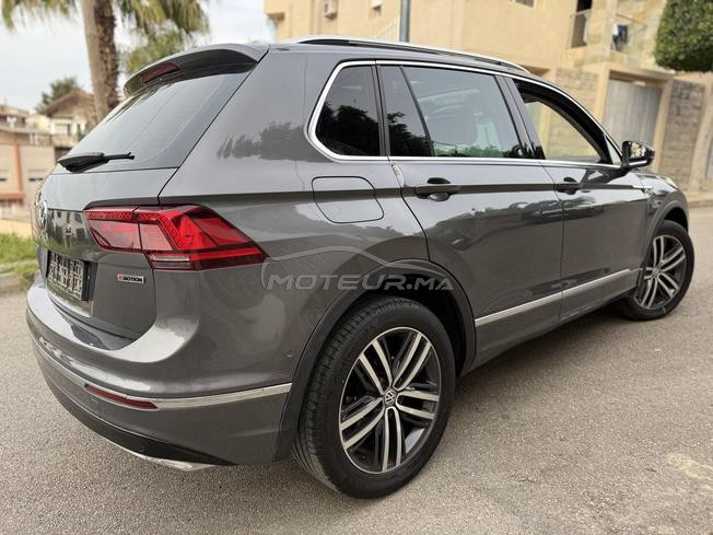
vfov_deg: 56.8
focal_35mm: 24
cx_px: 356
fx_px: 494
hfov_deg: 71.6
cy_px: 268
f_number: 1.78
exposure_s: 1/504
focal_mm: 6.76
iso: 80
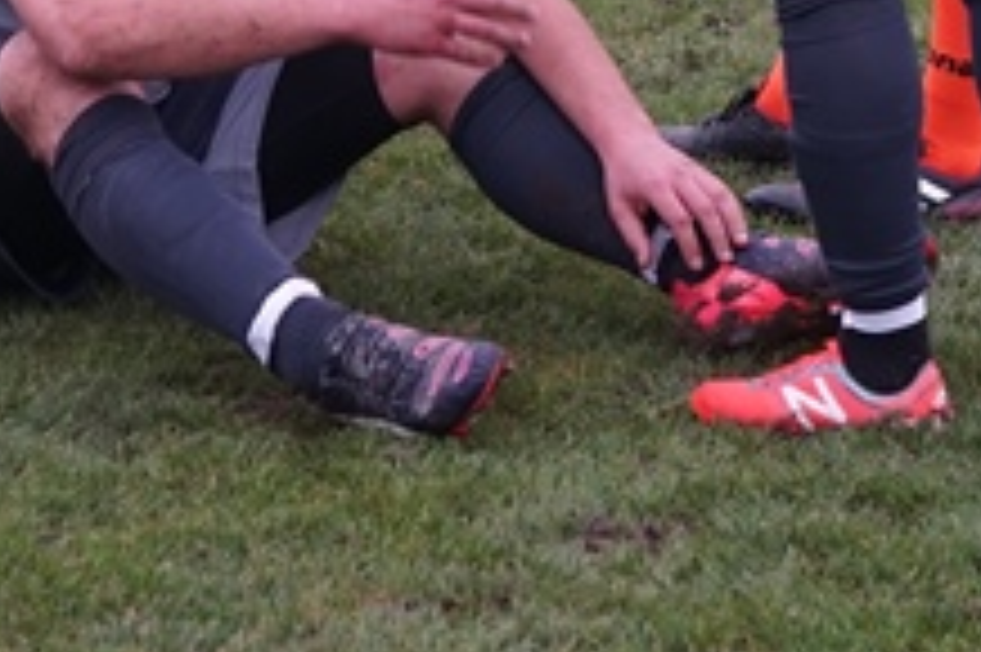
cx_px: 720
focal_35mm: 235
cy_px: -137
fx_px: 6399
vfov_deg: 5.8
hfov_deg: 8.8
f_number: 4.5
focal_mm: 43
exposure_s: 1/160
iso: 500
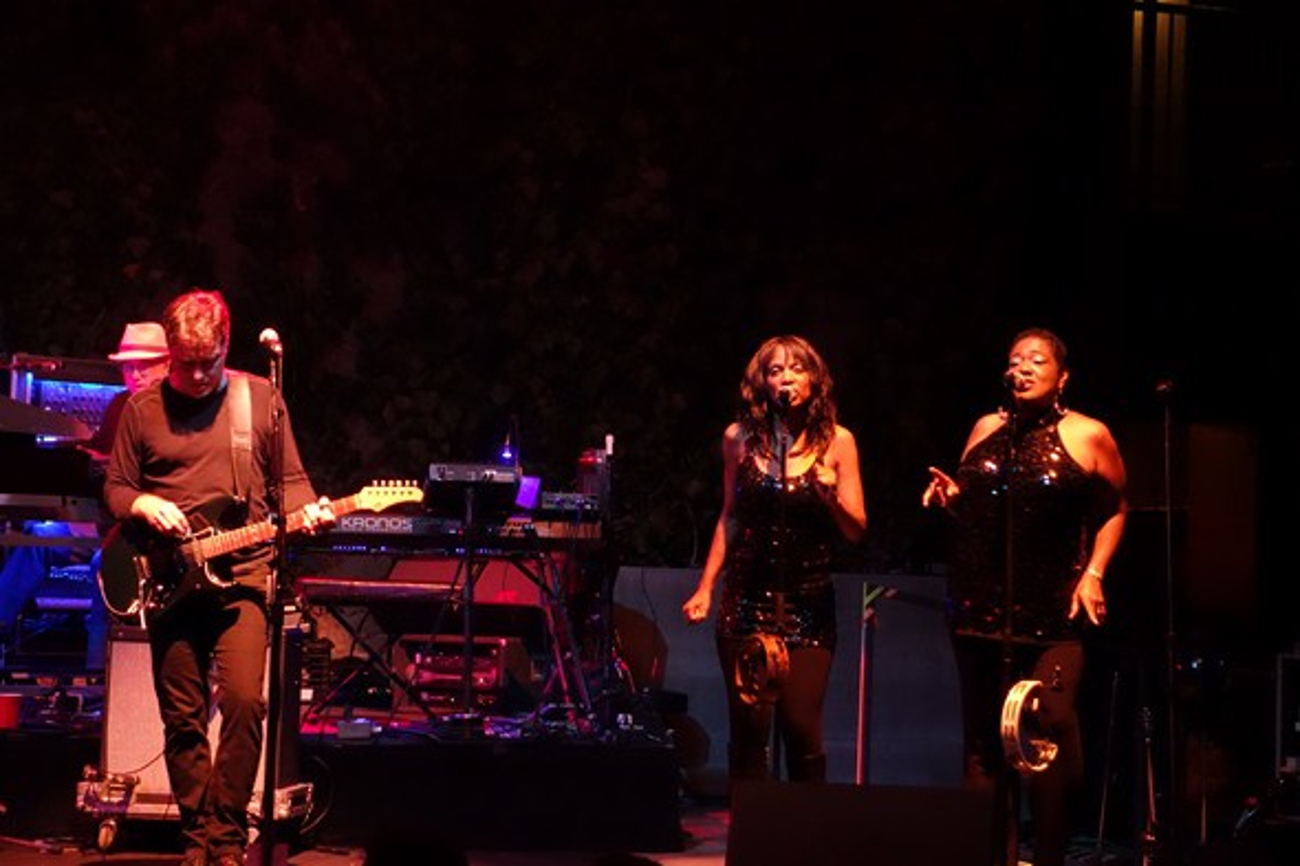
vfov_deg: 13.7
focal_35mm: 100
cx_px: 650
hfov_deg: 20.4
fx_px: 3610
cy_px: 433
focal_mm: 37.1
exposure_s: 1/30
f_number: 4.9
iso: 3200
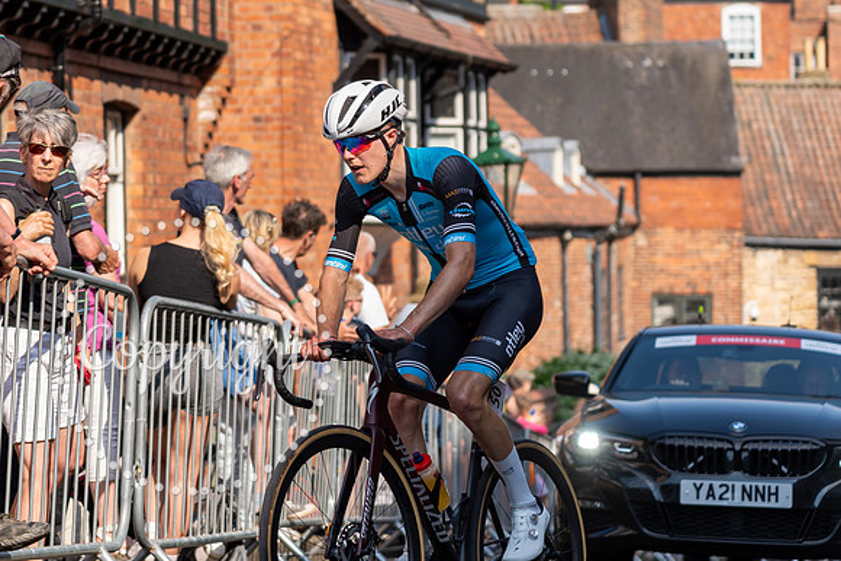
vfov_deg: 11.5
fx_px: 2766
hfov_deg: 17.3
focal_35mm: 118
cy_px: 118
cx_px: 296
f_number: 2.8
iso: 100
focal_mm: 75
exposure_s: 1/1250
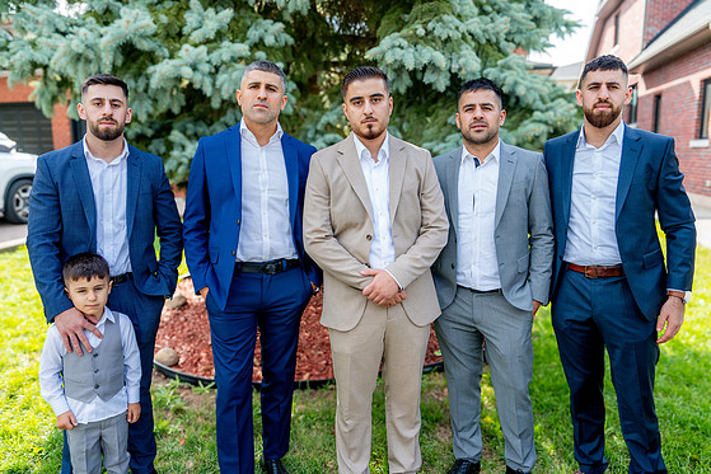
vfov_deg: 48.0
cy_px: 233
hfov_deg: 67.4
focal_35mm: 27
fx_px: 533
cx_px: 347
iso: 320
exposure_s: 1/320
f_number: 5
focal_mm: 26
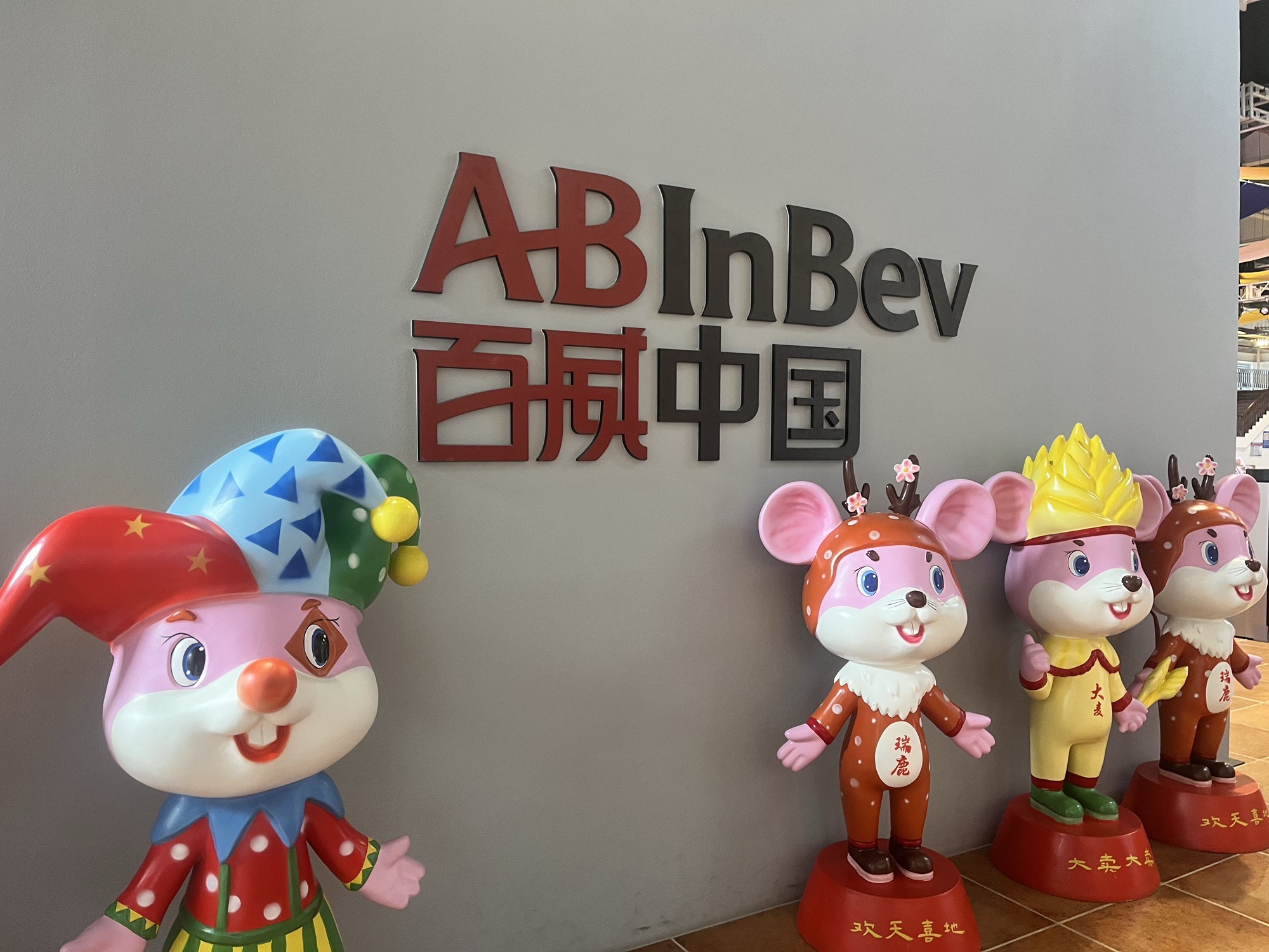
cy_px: 476
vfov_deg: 53.1
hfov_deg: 67.3
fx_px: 953
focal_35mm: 26
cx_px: 634
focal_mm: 5.1
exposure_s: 1/50
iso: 125
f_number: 1.6
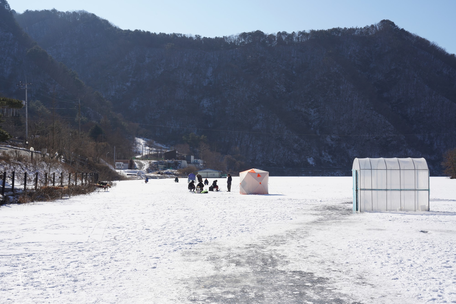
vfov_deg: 30.5
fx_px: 557
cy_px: 152
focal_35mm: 44
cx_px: 228
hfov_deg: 44.5
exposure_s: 1/100
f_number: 16
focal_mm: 44
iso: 100
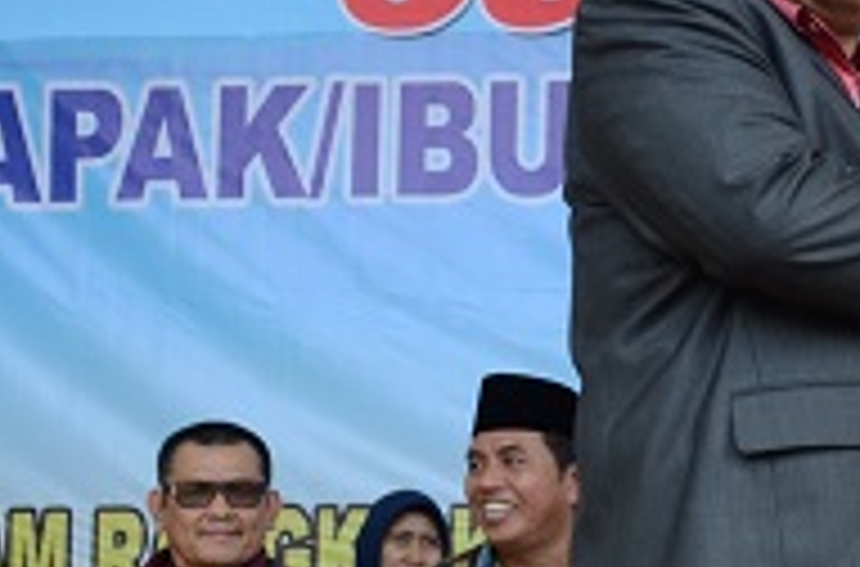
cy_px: 578
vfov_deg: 13.5
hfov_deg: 19.0
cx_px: 1157
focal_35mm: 99
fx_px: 2357
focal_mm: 18
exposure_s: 1/160
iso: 640
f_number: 8
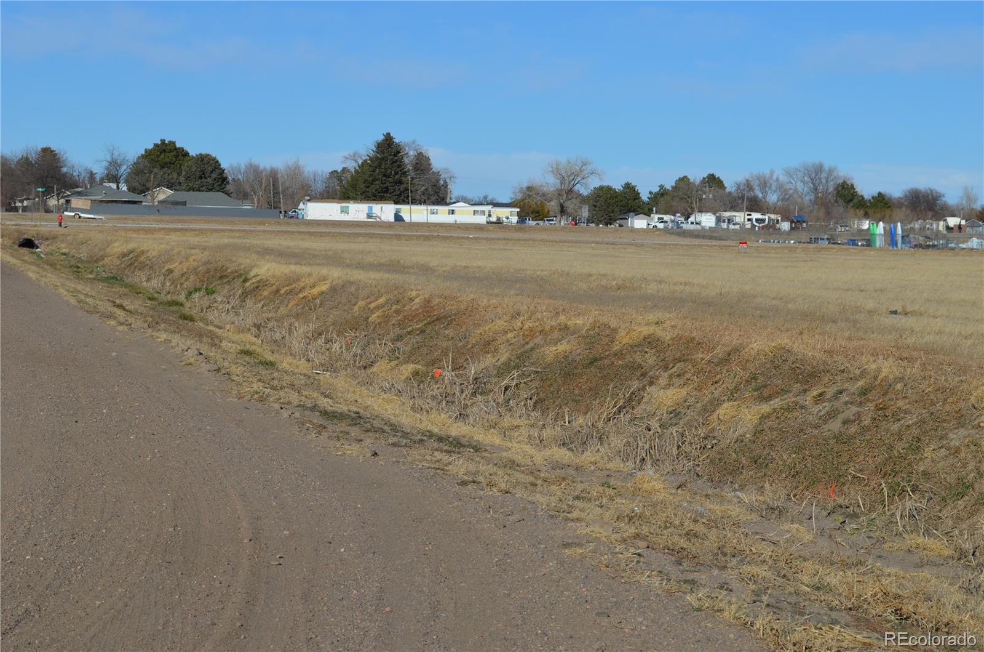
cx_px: 492
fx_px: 2250
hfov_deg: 24.7
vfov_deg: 16.5
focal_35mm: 82
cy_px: 326
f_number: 9
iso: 100
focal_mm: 55
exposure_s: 1/320
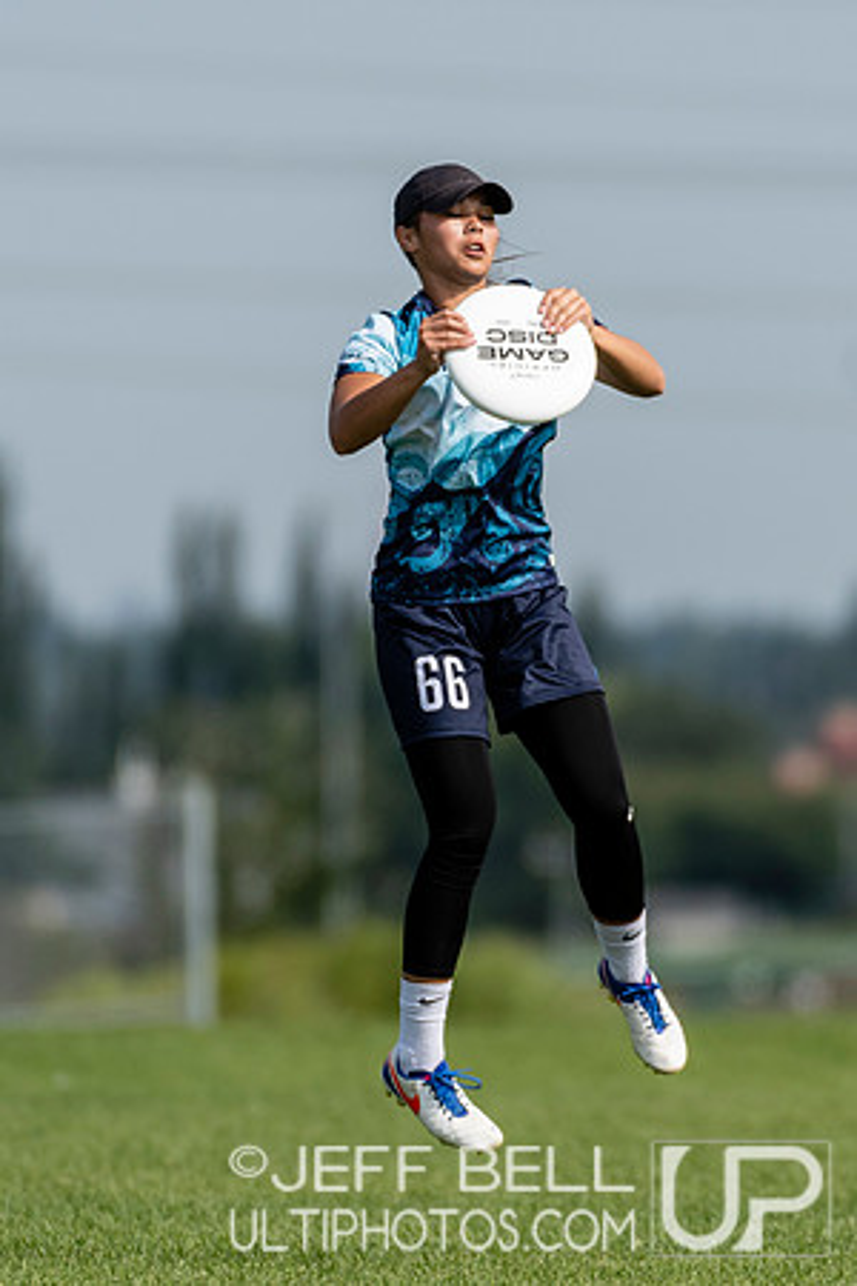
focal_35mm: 868
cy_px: 556
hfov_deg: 1.6
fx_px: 30992
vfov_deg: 2.4
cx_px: 537
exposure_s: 1/1250
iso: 100
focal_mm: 340
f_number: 4
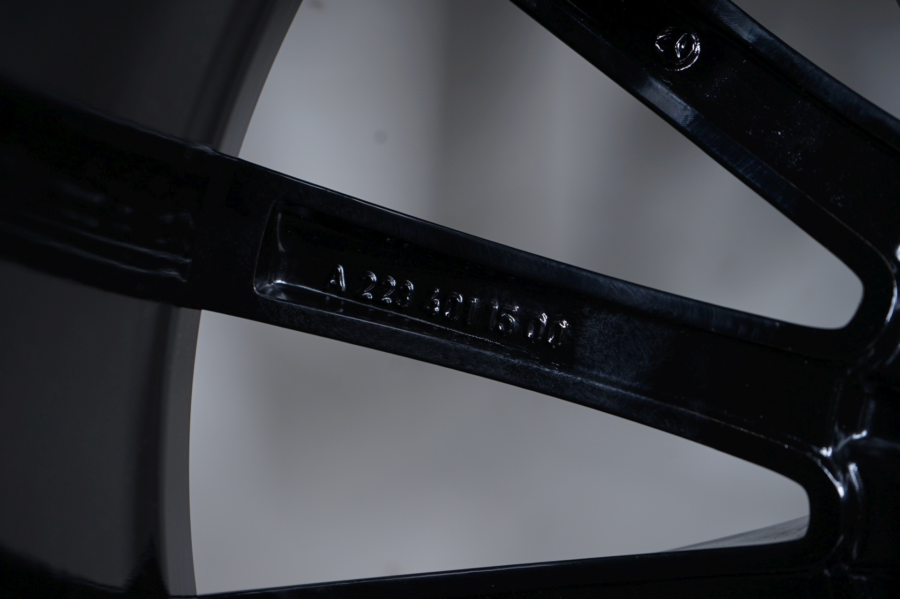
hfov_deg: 40.4
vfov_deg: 27.5
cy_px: 300
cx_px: 450
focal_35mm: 49
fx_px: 1224
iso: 250
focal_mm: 49
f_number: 5.6
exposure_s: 1/125
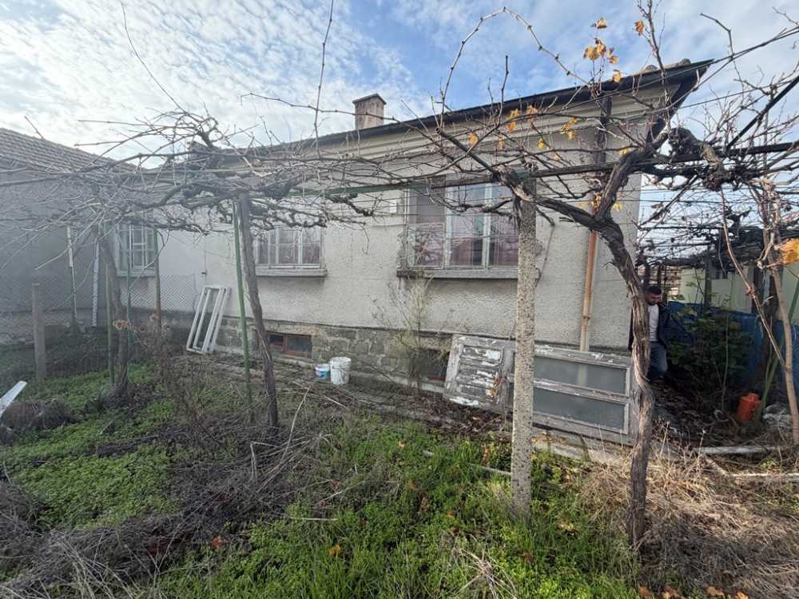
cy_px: 300
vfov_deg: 85.7
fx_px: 323
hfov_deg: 102.1
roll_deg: -3.3
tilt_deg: -1.5
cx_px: 400
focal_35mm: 14
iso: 50
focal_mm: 2.22
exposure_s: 1/502
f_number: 2.2
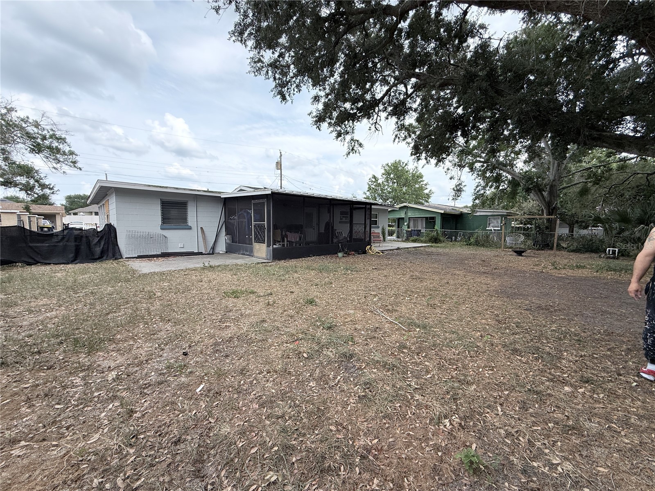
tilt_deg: -3.7
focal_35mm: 14
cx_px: 328
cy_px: 246
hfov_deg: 102.1
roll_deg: -0.3
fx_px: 265
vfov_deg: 85.7
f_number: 2.2
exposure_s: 1/1105
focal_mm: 2.22
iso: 50
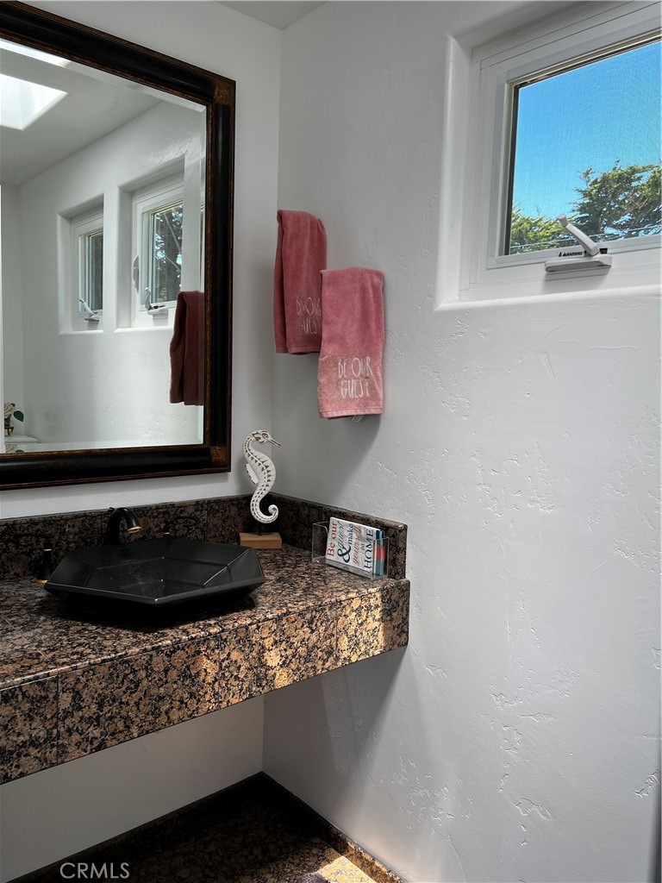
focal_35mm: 26
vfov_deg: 67.3
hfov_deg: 53.1
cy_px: 442
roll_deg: -1.6
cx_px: 331
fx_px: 663
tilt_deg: -4.6
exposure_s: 1/250
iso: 40
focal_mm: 5.7
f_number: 1.5
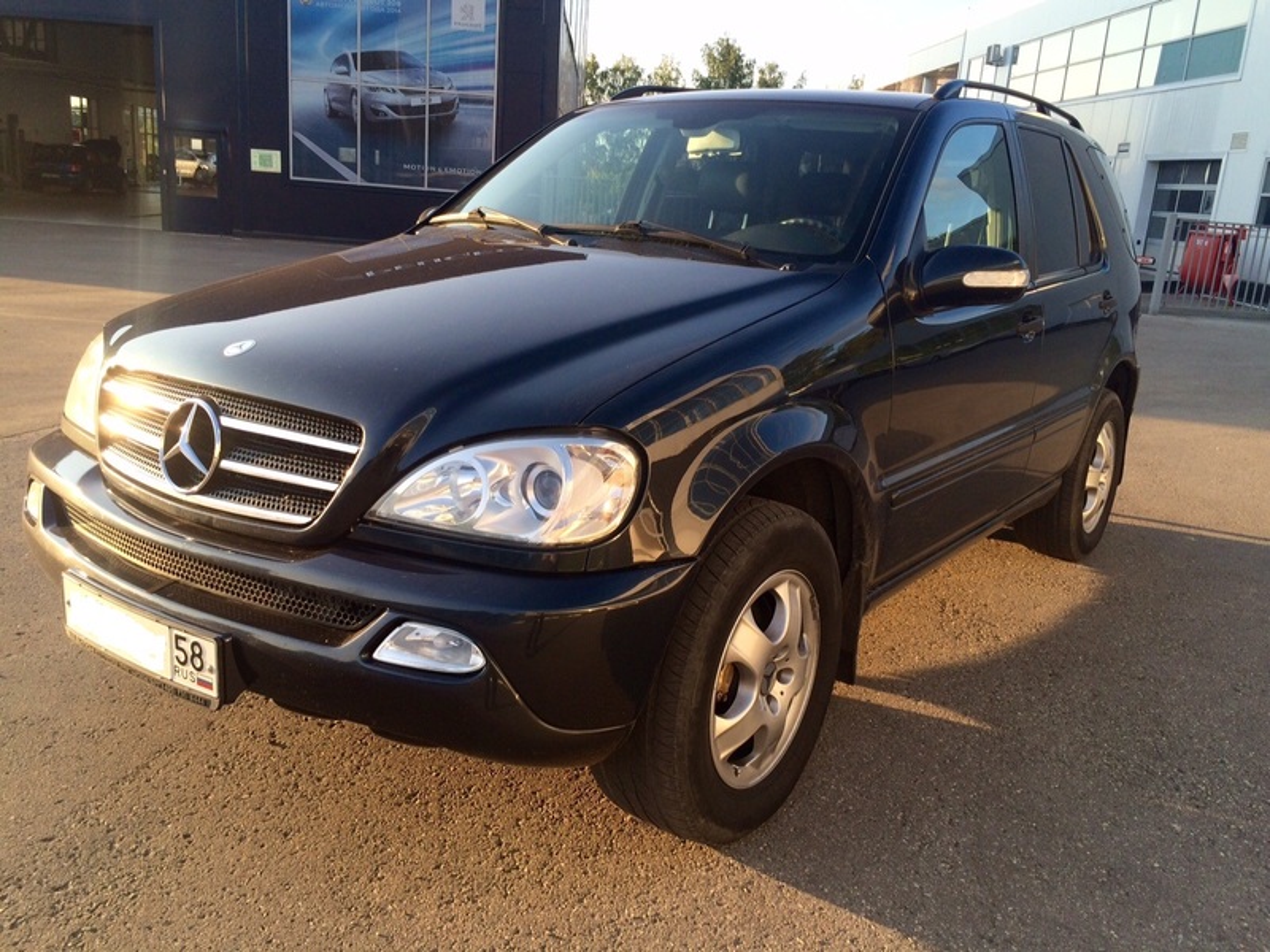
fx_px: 1064
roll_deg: -4.0
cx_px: 635
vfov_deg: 48.2
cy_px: 476
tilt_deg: -14.8
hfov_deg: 61.7
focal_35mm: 29
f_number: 2.2
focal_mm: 4.15
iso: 32
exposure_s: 1/323
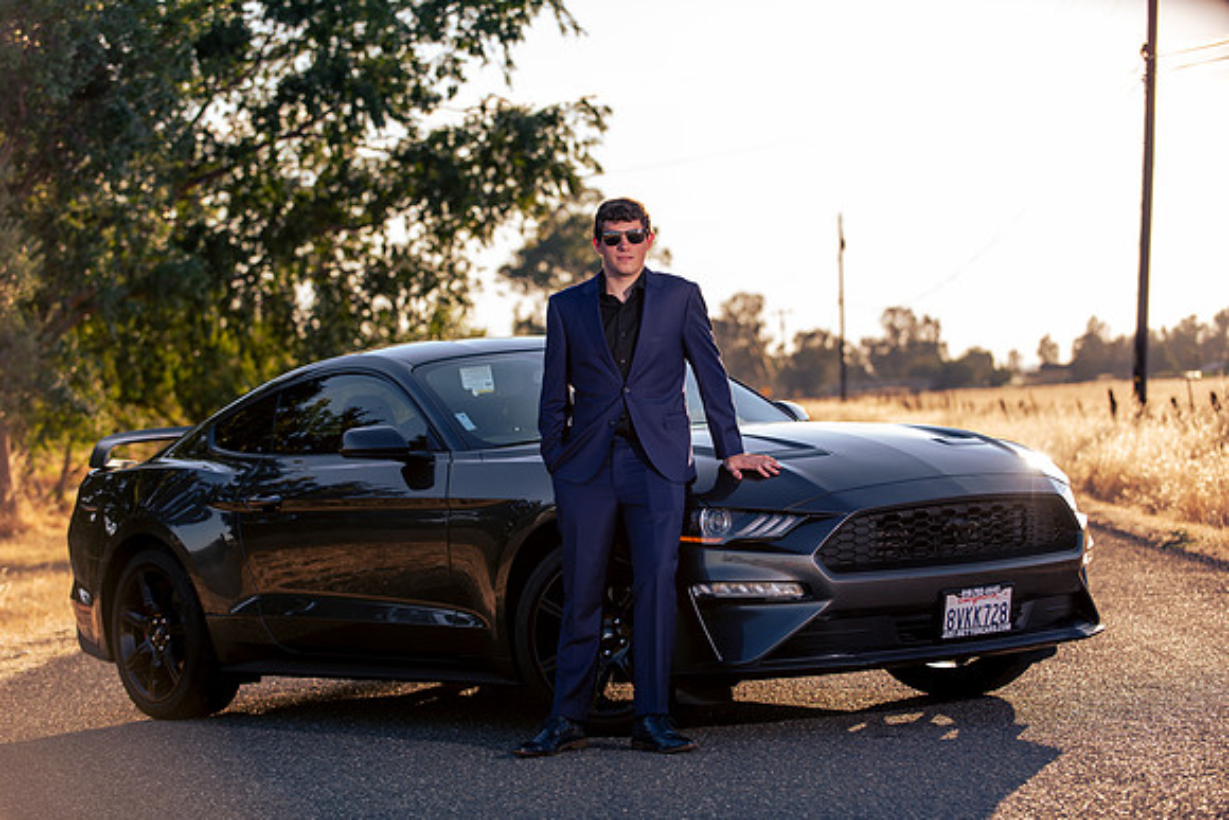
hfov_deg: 20.0
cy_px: 410
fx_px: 3483
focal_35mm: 102
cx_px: 614
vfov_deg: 13.4
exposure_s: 1/250
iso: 31
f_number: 4
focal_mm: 102
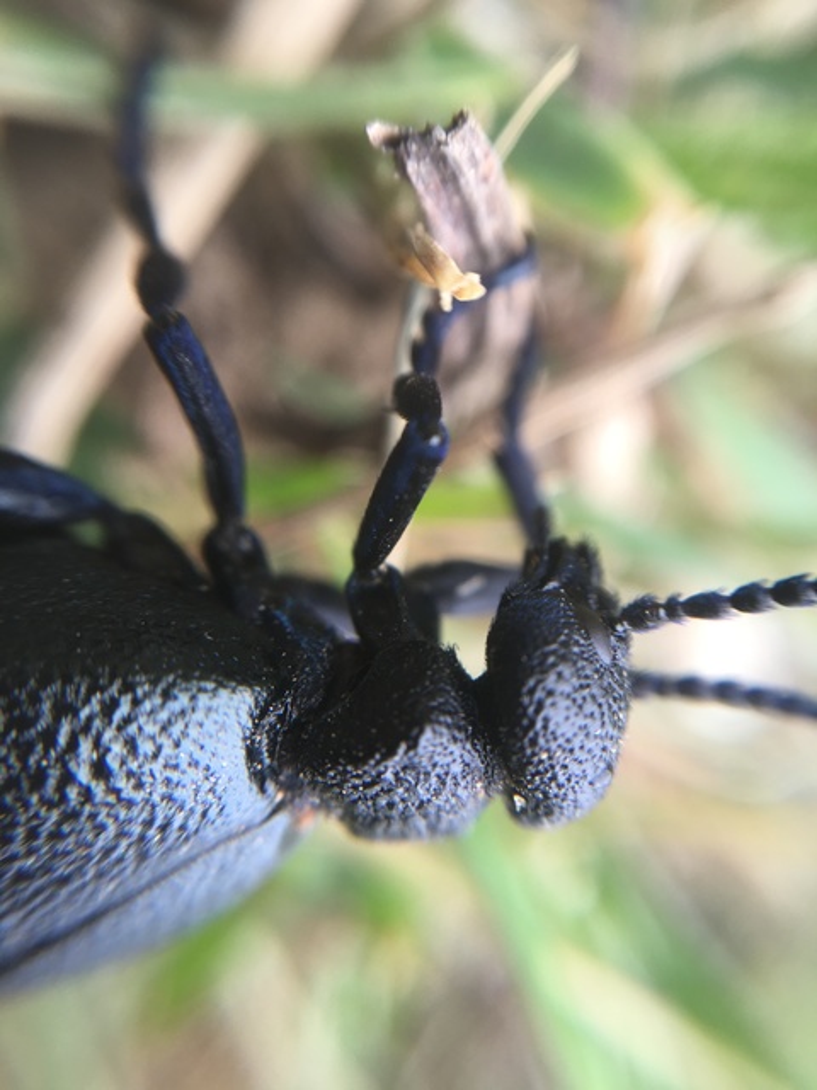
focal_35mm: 29
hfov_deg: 48.2
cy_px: 545
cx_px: 408
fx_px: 913
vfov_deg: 61.7
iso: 25
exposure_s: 1/50
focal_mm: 4.15
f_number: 2.2
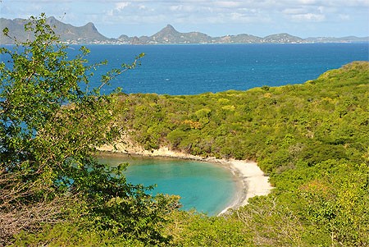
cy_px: 124
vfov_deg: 18.2
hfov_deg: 27.0
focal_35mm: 75
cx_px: 184
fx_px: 769
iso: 140
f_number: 10
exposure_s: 1/250
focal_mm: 50
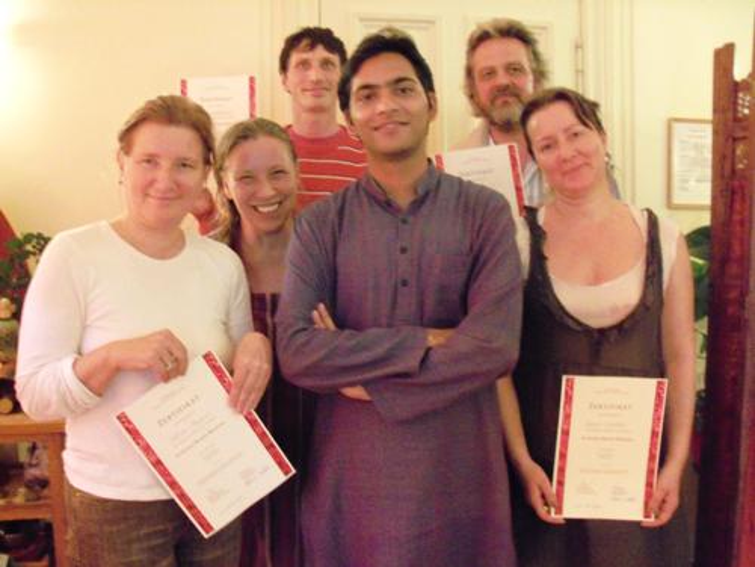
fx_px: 763
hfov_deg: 52.6
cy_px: 284
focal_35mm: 35
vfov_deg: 40.7
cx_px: 378
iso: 400
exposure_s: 1/10
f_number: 3
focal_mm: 6.3
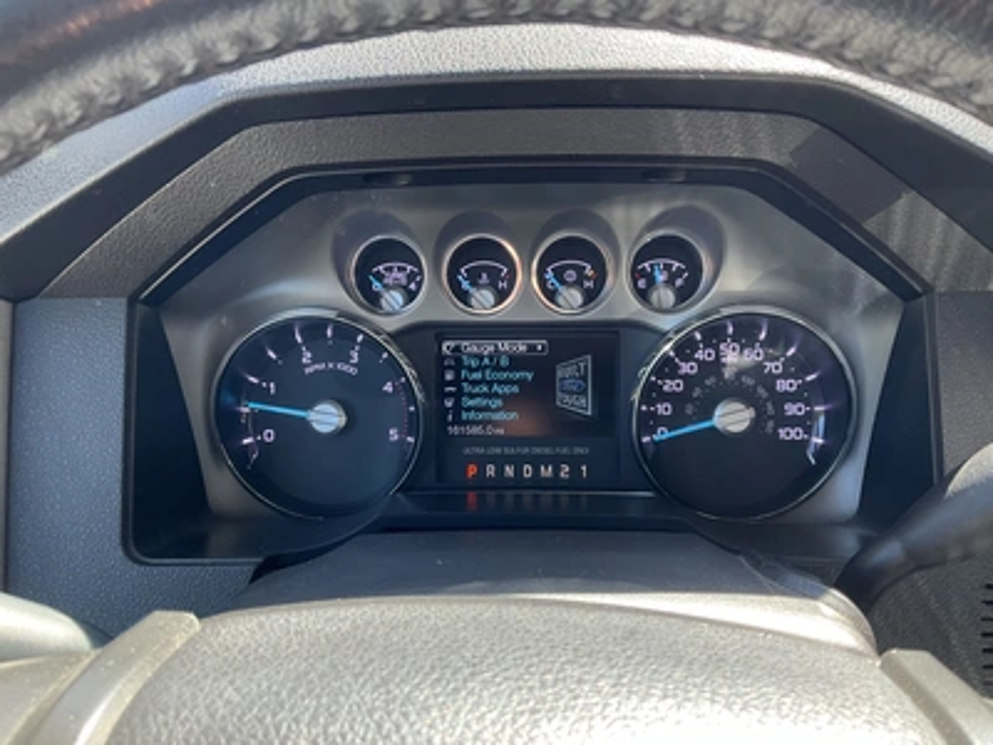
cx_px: 496
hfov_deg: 61.7
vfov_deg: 48.2
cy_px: 372
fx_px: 832
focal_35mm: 29
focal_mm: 3
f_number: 1.8
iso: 40
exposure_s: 1/122
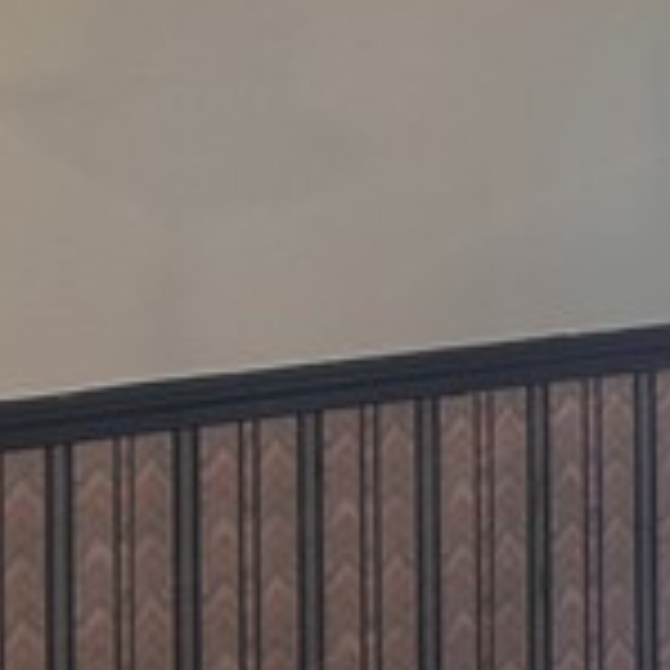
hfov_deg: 11.5
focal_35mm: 146
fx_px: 3197
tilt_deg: +1.5
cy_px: -202
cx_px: 958
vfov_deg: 11.6
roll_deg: +2.1
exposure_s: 1/60
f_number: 1.78
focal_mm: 6.86
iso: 200
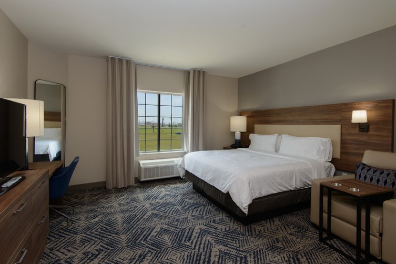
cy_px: 128
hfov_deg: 93.2
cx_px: 191
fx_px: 187
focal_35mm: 17
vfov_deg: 70.4
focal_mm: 16
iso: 160
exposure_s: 1/50
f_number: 8
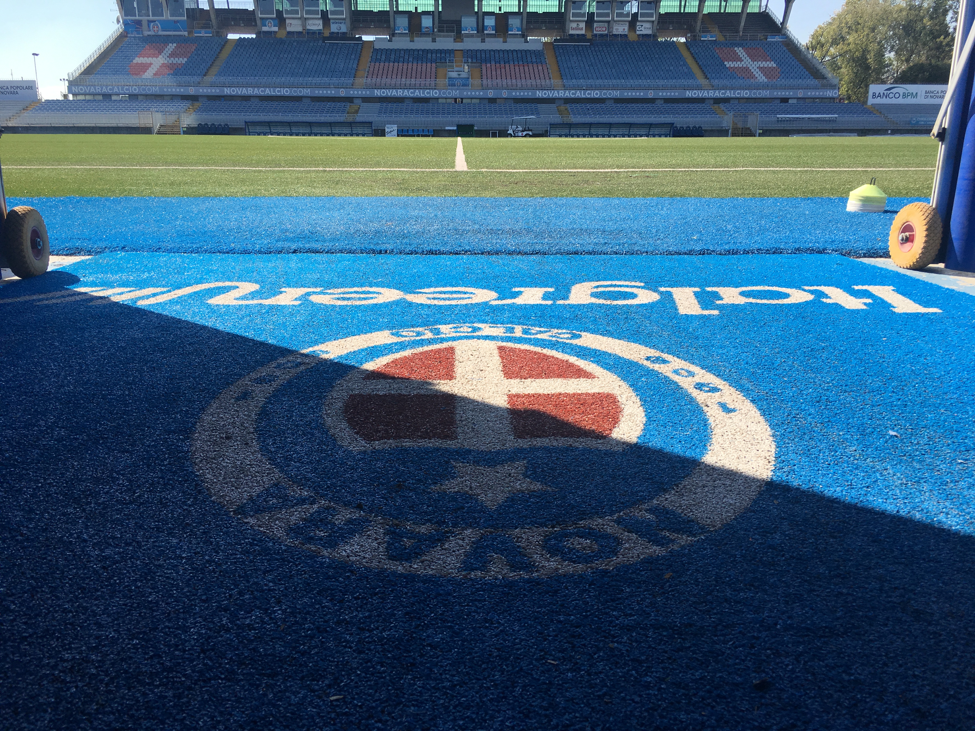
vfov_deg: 48.2
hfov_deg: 61.7
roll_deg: +0.1
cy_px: 366
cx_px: 488
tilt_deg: -15.4
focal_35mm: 29
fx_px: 817
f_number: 2.2
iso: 25
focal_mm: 4.15
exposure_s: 1/1282
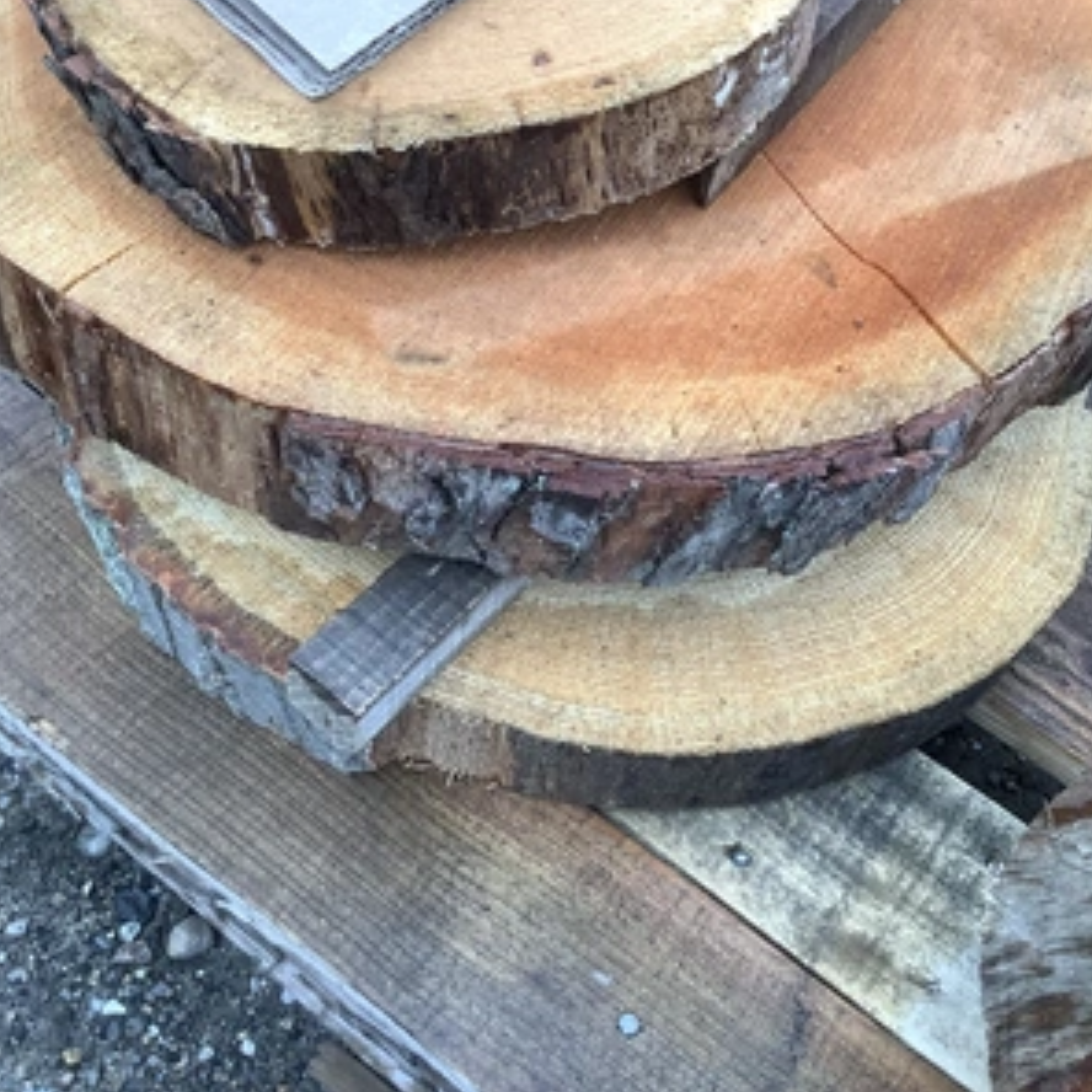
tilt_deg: -55.7
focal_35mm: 37
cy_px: 542
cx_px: 649
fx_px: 1321
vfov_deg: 44.9
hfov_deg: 44.7
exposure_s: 1/120
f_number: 2.4
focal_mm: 3.3
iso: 50
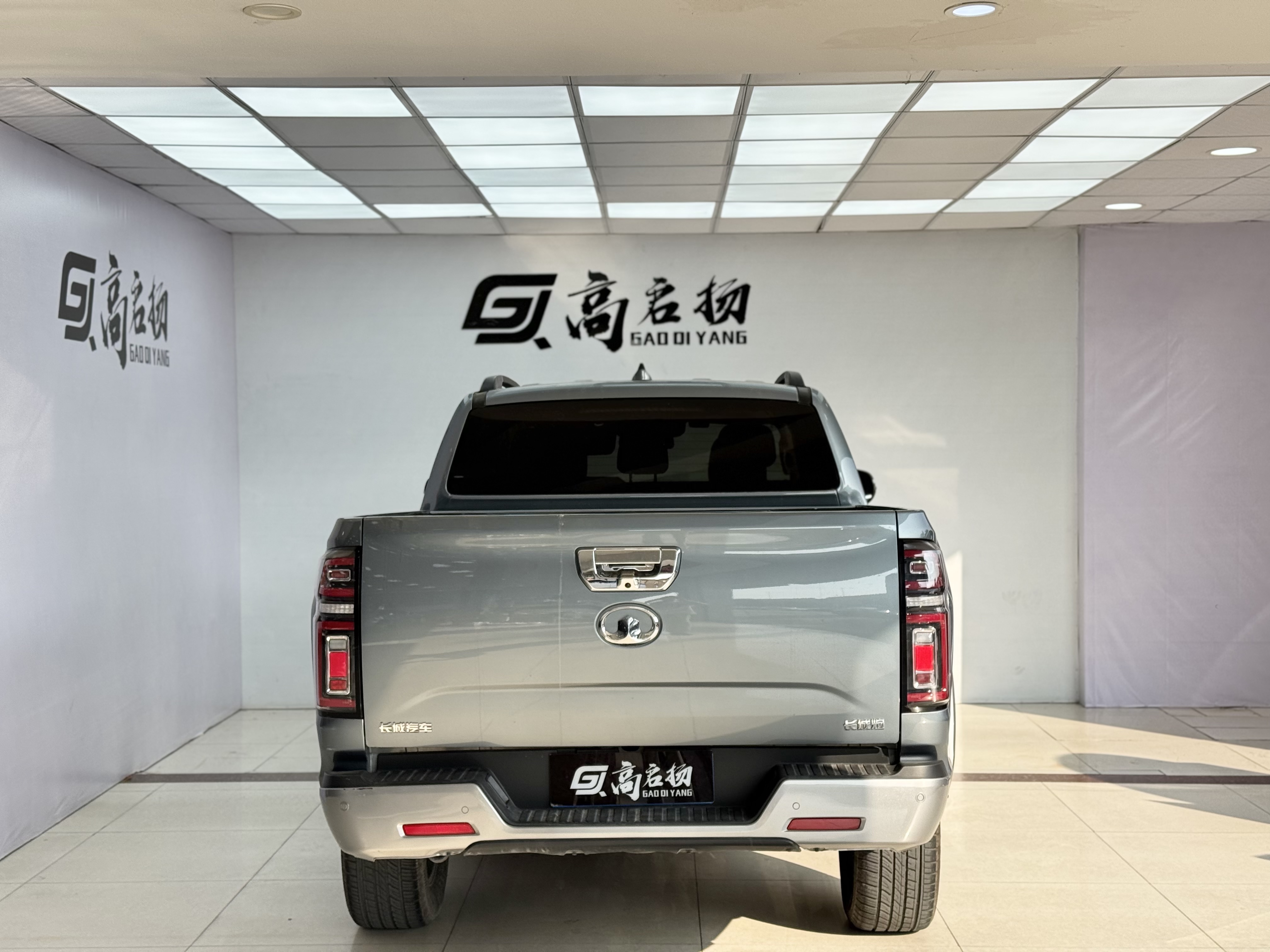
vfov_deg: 30.3
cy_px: 476
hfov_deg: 39.7
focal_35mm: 48
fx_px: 1761
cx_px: 635
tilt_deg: -1.7
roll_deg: +0.7
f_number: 1.78
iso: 64
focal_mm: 6.76
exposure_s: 1/1560
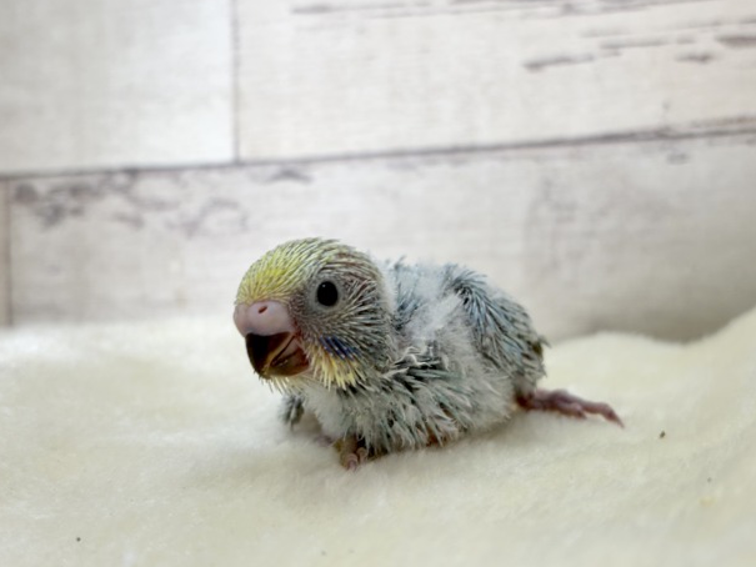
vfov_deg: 26.6
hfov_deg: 34.9
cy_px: 287
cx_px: 377
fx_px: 1201
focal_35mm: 55
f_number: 1.6
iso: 40
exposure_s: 1/50
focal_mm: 5.96
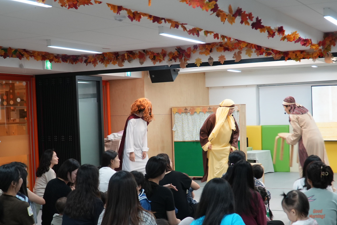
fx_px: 477
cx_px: 185
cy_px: 143
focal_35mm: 51
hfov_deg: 38.8
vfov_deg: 26.4
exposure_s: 1/60
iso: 800
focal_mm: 25
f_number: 4
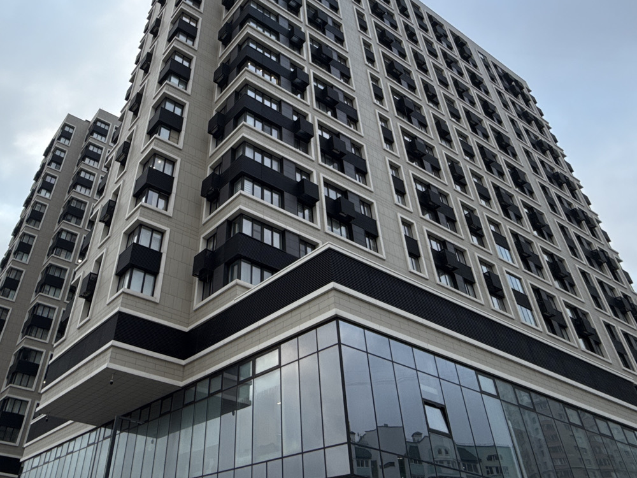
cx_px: 224
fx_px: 515
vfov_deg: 48.5
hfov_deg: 62.2
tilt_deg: +42.3
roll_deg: -4.3
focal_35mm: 28
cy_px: 144
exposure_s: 1/212
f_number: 2.2
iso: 50
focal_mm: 2.22
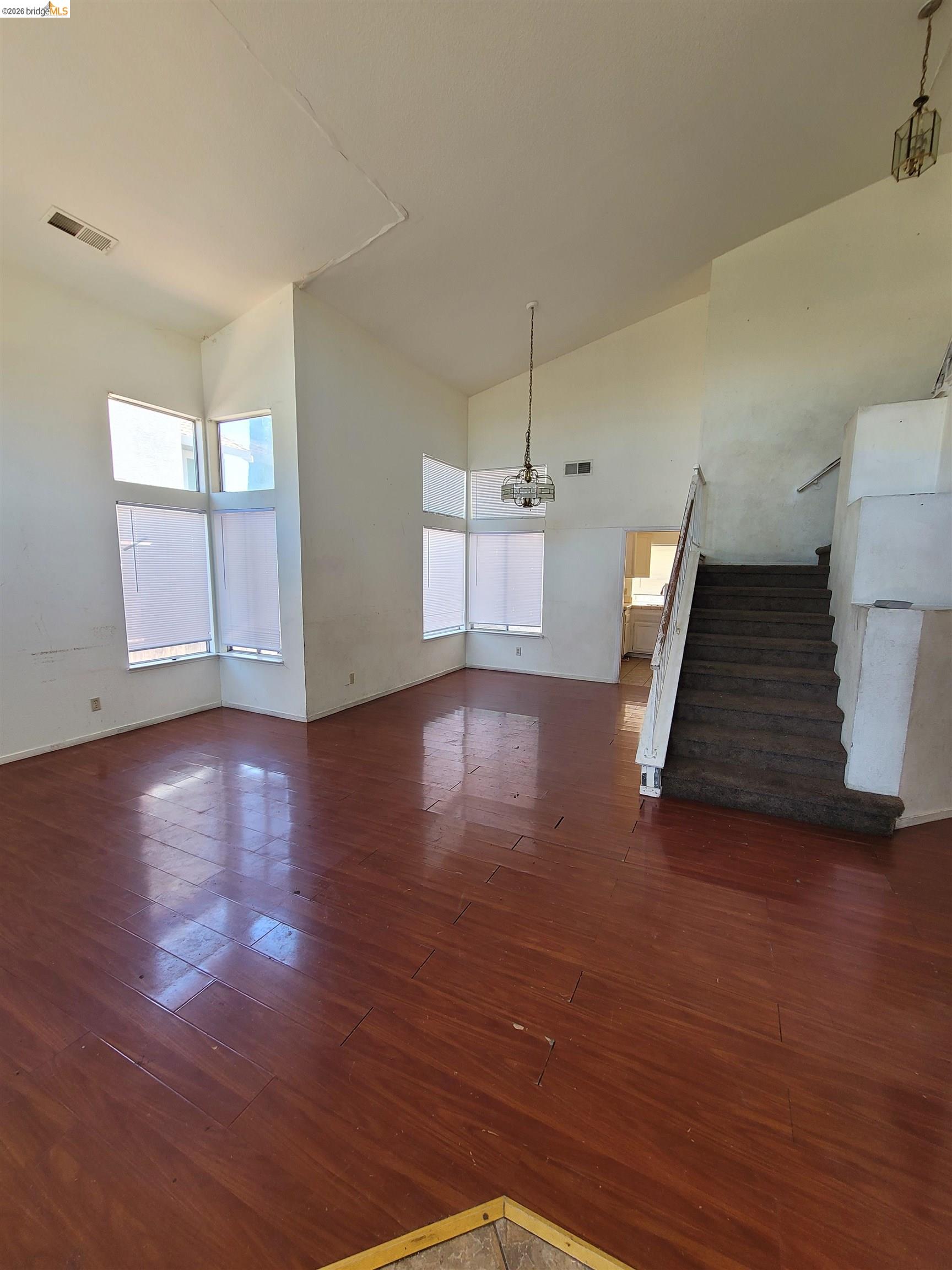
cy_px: 635
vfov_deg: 106.2
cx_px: 476
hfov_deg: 89.9
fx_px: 477
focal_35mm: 13
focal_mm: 2.2
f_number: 2.2
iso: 100
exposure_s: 1/60
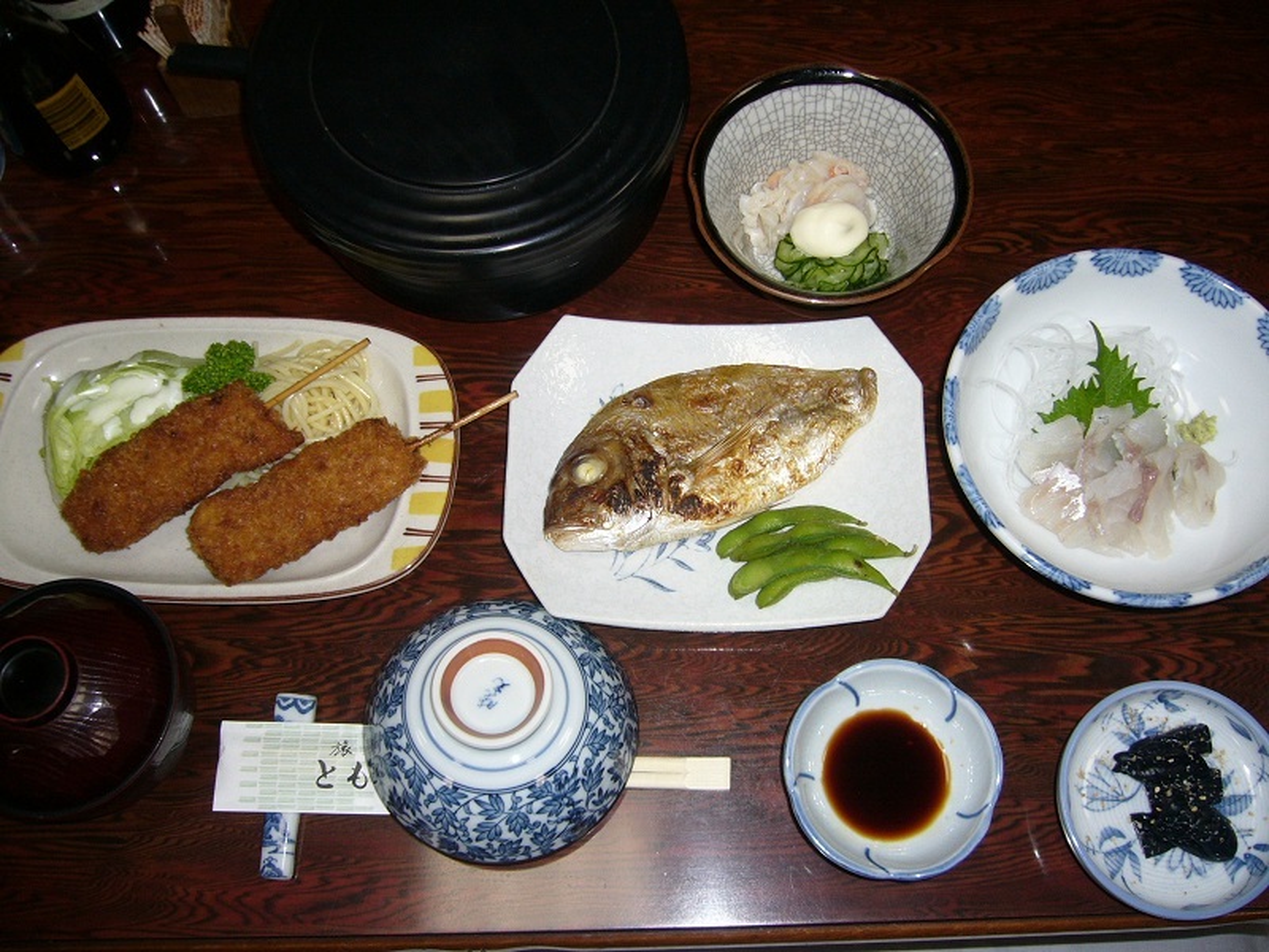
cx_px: 634
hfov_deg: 52.6
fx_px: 1283
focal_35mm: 35
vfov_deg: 40.7
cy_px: 476
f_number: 2.8
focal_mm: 5.8
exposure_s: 1/60
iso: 100
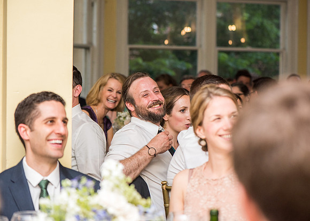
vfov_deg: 13.0
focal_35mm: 110
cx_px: 166
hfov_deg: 18.2
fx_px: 968
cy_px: 110
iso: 450
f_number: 4.5
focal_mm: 105
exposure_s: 1/200
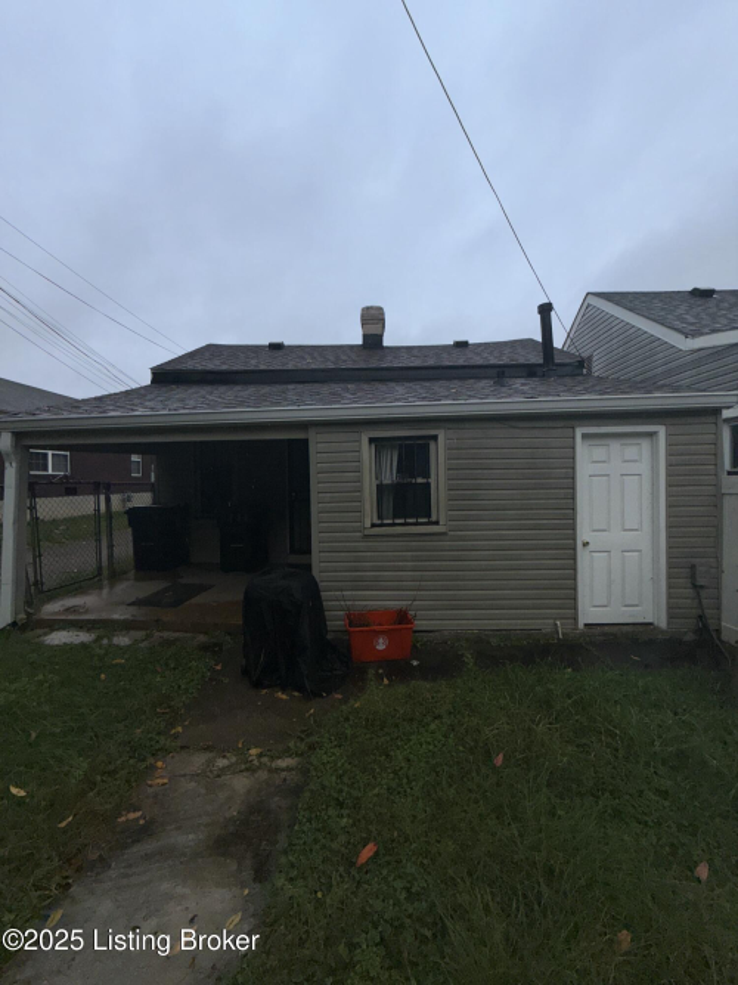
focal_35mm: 14
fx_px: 398
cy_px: 492
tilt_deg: +2.8
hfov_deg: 85.7
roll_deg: +1.7
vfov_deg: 102.1
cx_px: 369
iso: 16
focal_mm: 2.22
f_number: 2.2
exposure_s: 1/942
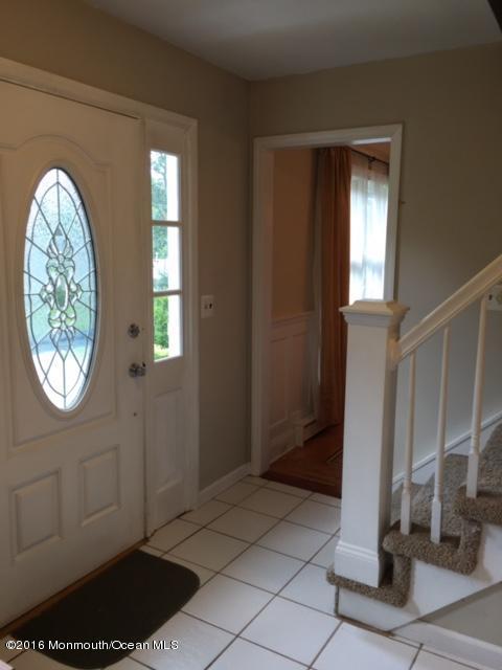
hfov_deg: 48.2
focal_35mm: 29
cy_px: 335
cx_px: 251
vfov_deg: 61.7
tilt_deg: -8.5
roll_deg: -0.5
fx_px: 561
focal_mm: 4.15
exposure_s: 1/40
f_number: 2.2
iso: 32
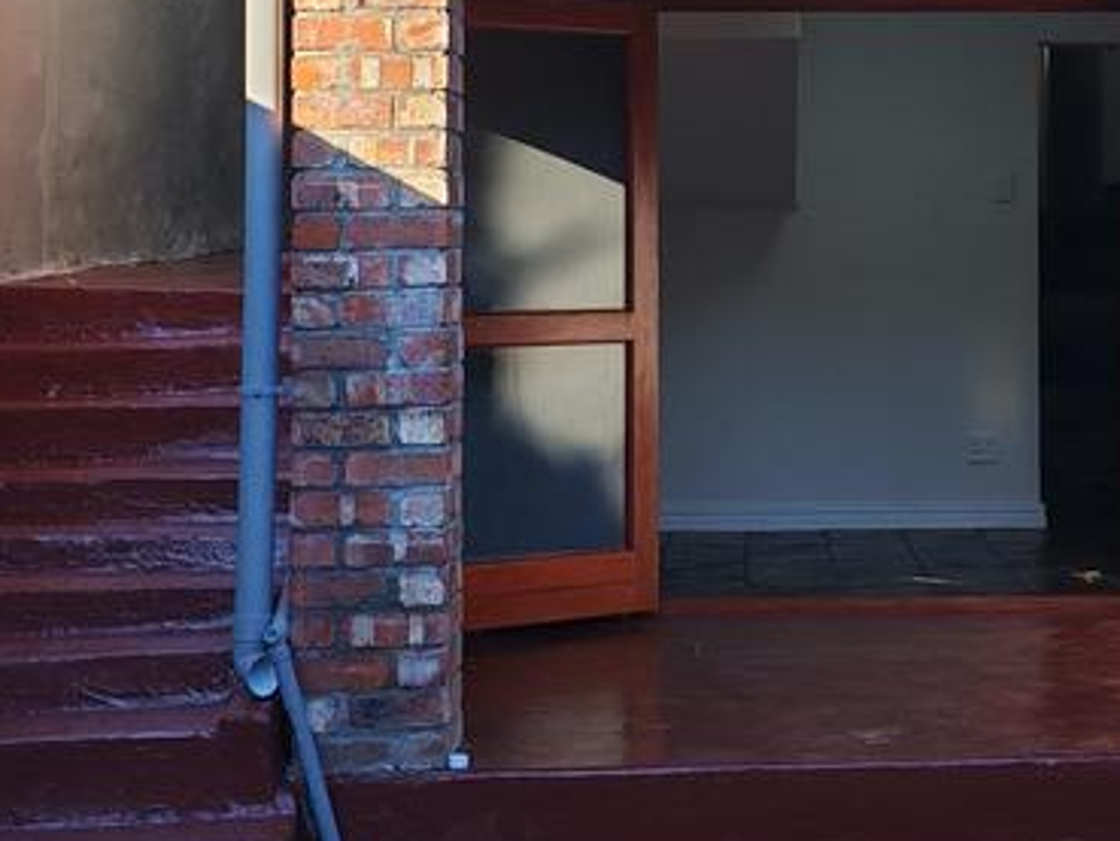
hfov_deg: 21.3
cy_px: 91
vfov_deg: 16.1
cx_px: 865
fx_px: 2945
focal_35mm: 91
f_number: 1.9
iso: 50
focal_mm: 6.12
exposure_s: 1/260
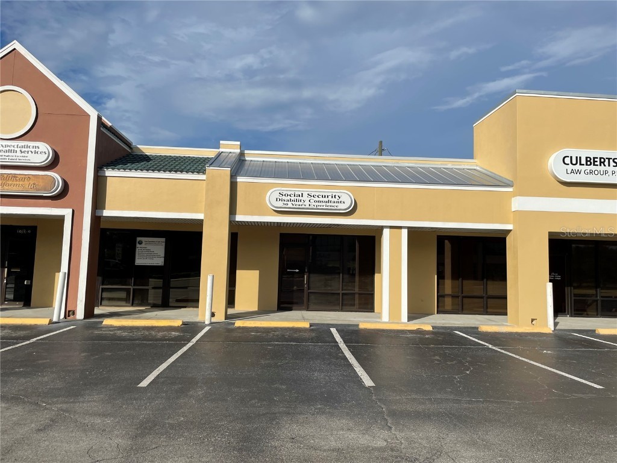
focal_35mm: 26
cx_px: 308
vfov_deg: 53.1
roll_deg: -0.6
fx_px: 463
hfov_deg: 67.3
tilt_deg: +5.3
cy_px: 232
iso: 32
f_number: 1.6
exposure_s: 1/7299
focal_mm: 4.2
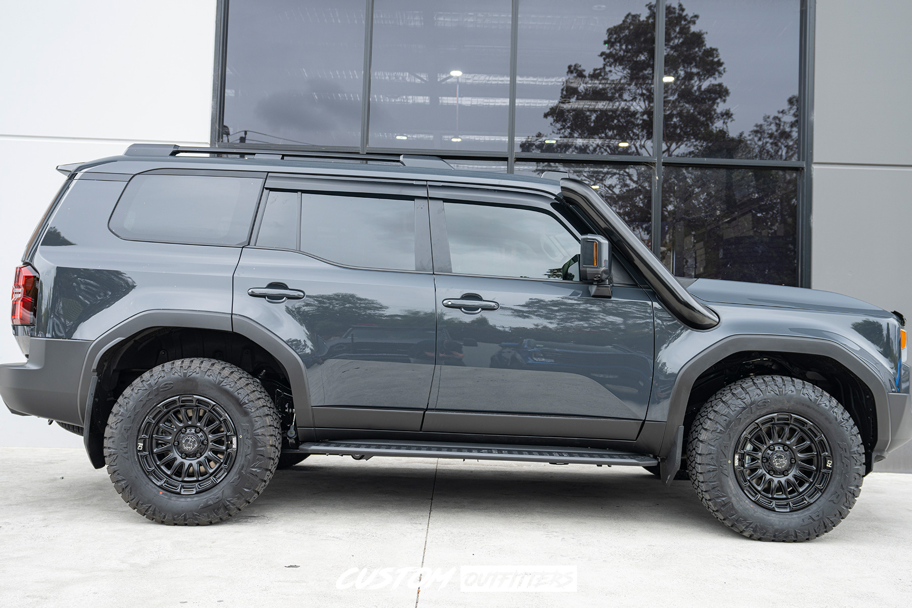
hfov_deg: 65.5
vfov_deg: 46.4
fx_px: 709
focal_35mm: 28
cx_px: 456
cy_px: 304
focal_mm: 28
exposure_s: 1/60
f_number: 4
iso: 100
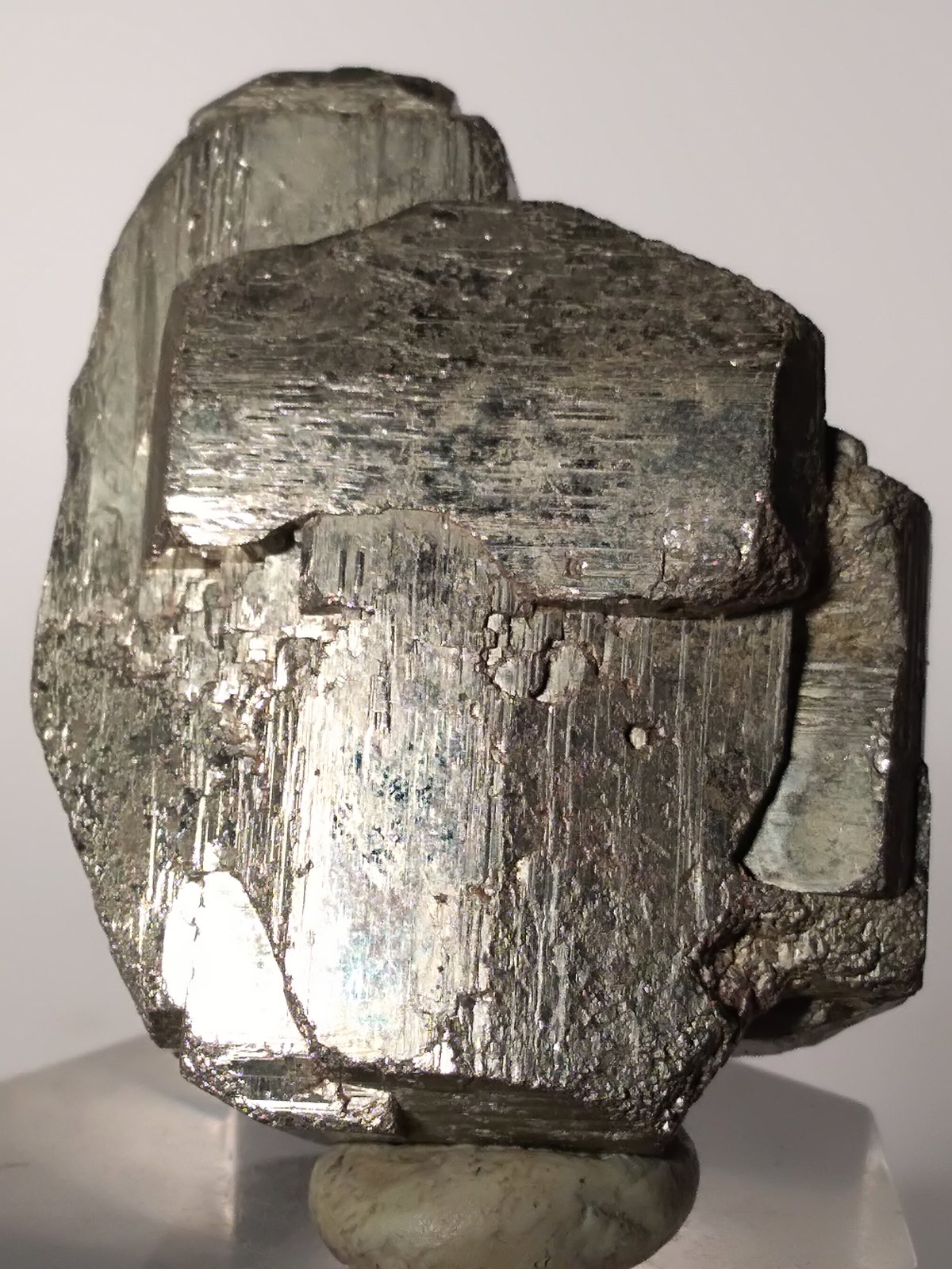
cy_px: 634
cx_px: 476
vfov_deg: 67.3
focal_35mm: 26
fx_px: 953
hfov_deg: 53.1
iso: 100
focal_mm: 3.54
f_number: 2
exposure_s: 1/121
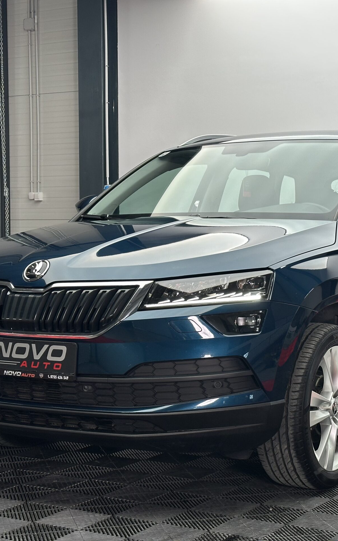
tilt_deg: -1.4
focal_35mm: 68
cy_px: 270
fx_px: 1002
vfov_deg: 30.2
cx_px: 215
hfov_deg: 19.1
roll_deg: +0.1
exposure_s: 1/99
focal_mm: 6.86
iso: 64
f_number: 1.78
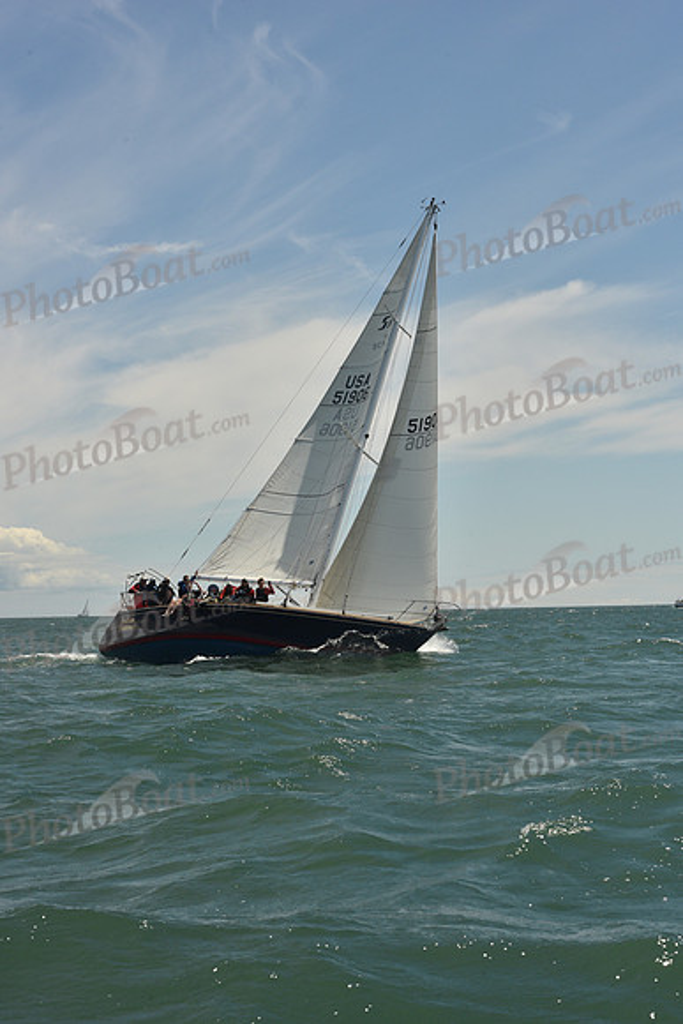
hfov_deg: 19.5
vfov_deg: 28.8
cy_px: 512
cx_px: 342
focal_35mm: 70
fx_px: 1991
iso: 320
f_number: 13
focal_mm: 70
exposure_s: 1/800
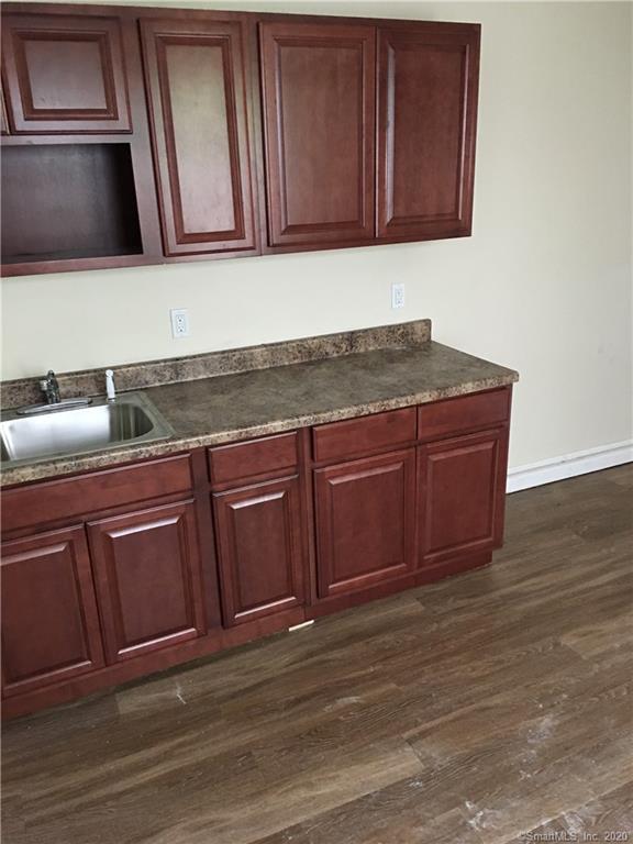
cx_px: 316
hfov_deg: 48.2
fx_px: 707
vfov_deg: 61.7
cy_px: 422
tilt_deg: -18.5
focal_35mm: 29
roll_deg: +1.1
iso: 80
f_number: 2.2
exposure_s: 1/15
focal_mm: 4.15
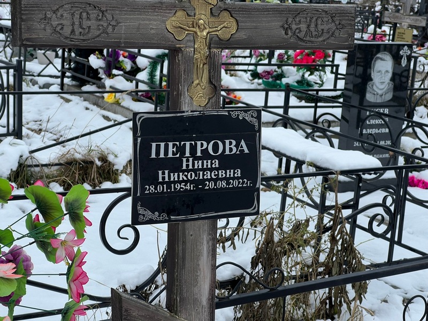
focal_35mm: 77
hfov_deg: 25.3
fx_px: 952
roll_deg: -3.6
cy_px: 160
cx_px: 214
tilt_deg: -14.6
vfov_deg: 19.1
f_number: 2.8
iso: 32
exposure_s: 1/99
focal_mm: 9
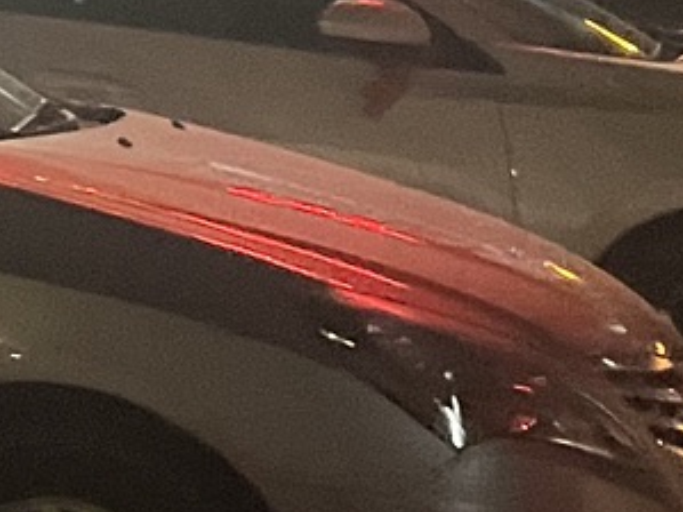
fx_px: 3432
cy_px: -1106
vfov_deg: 7.4
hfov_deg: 9.5
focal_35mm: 174
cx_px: -1206
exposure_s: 1/25
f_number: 1.6
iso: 1000
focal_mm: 4.2
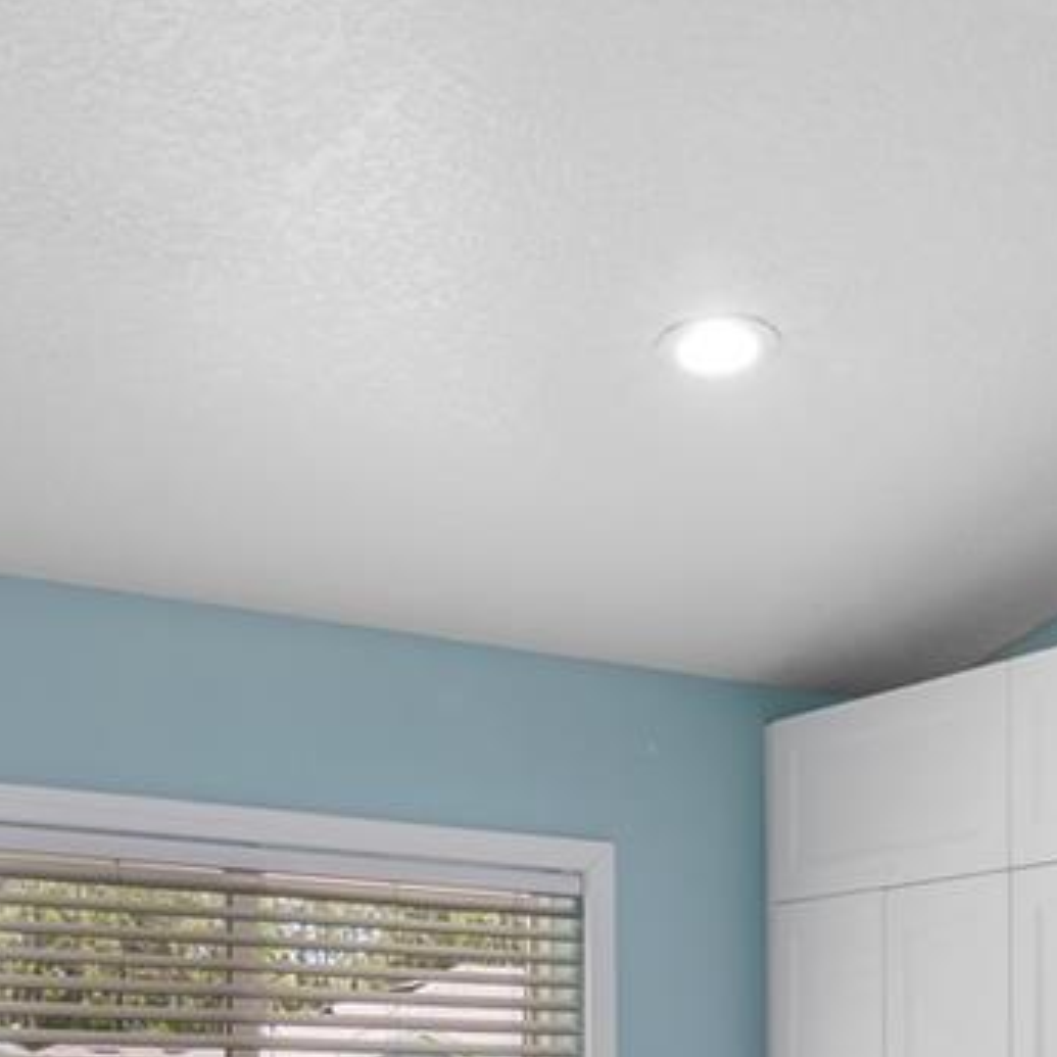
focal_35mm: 63
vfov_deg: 25.5
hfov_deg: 26.5
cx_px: 928
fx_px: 2176
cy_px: 1135
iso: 100
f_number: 11
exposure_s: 1/1.25
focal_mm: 16
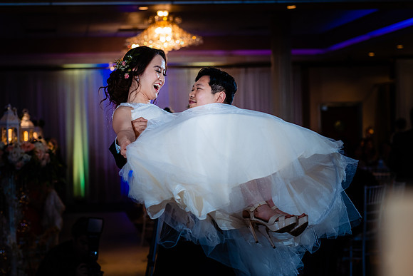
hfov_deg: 22.4
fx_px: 1044
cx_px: 192
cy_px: 131
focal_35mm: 91
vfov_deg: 15.0
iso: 640
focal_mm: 56
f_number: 2.5
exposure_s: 1/200
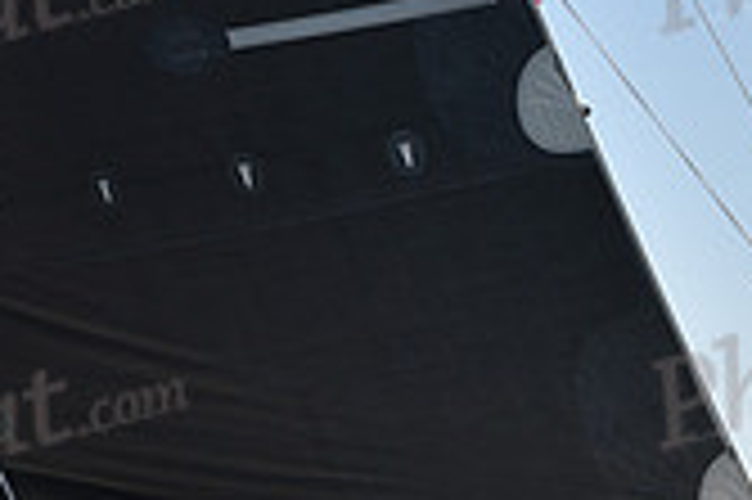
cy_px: 628
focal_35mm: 243
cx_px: 423
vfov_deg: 5.6
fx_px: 5071
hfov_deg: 8.5
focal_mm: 70
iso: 250
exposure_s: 1/1600
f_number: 3.2
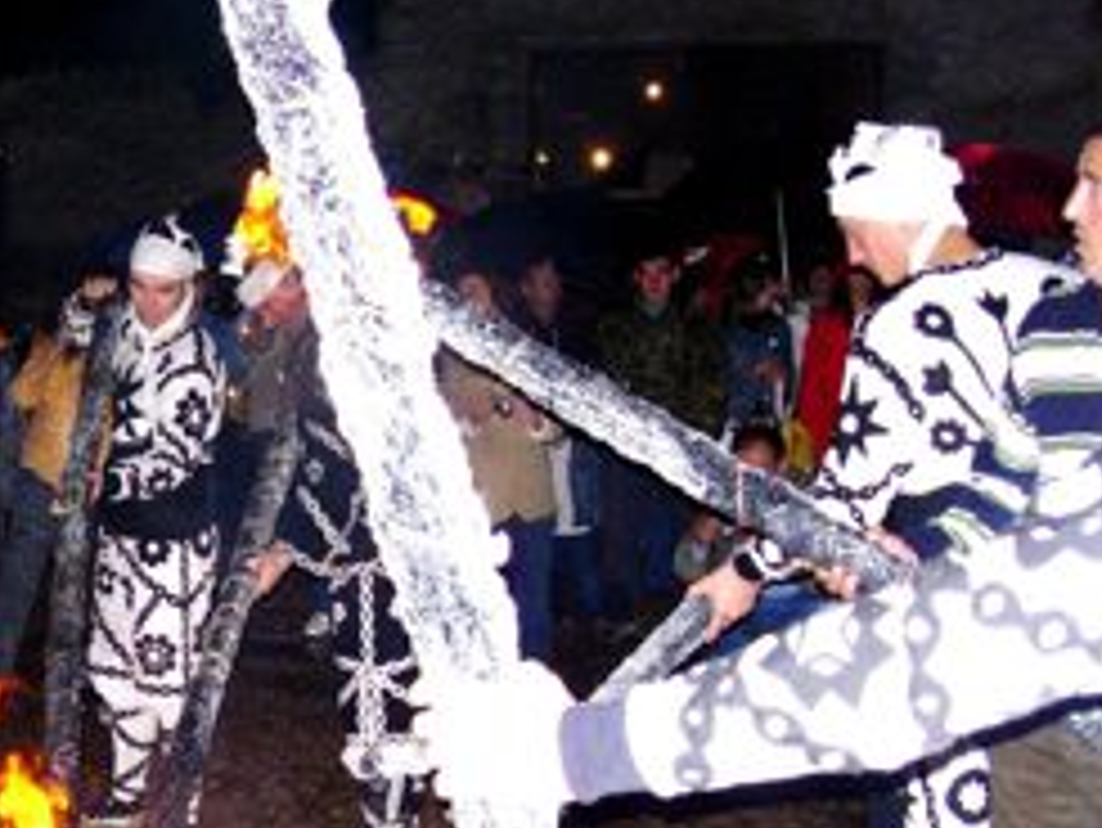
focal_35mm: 62
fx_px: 1975
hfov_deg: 30.8
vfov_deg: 23.4
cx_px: 310
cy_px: 639
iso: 200
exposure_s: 1/161
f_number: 2.8
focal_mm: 7.8
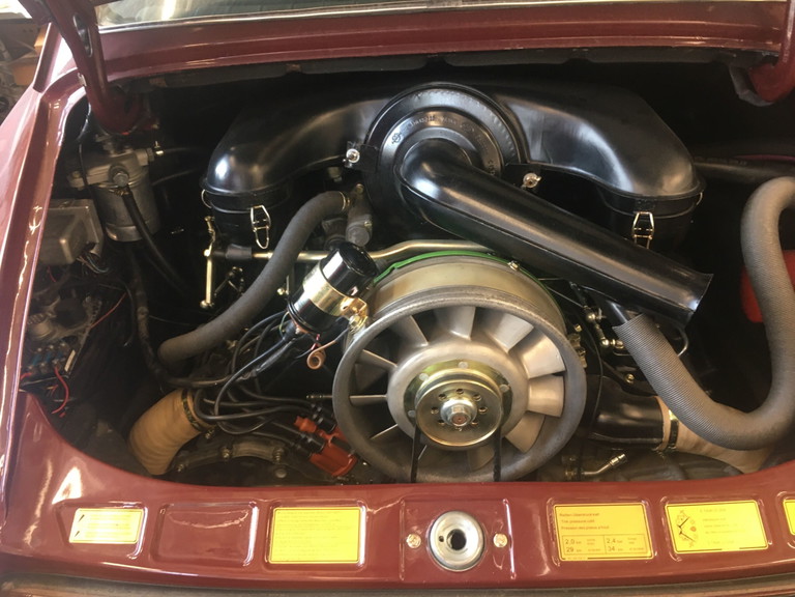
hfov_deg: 61.7
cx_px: 398
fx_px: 666
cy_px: 298
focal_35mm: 29
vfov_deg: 48.2
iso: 100
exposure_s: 1/33
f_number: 2.2
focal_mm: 4.15
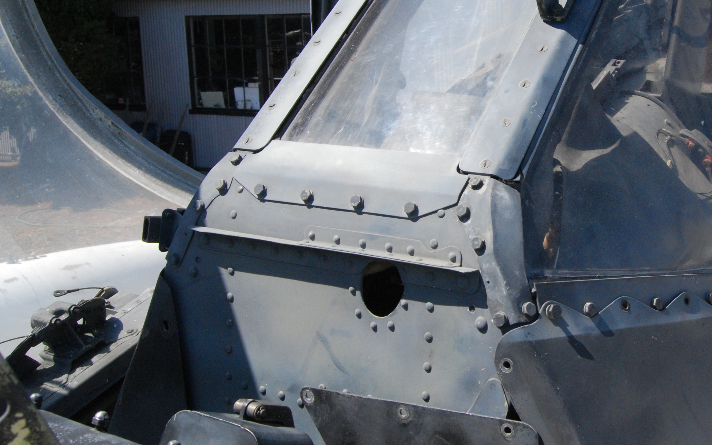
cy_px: 158
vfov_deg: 29.7
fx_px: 834
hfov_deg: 44.7
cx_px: 531
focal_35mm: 43
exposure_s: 1/640
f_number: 13
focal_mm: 18
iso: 800
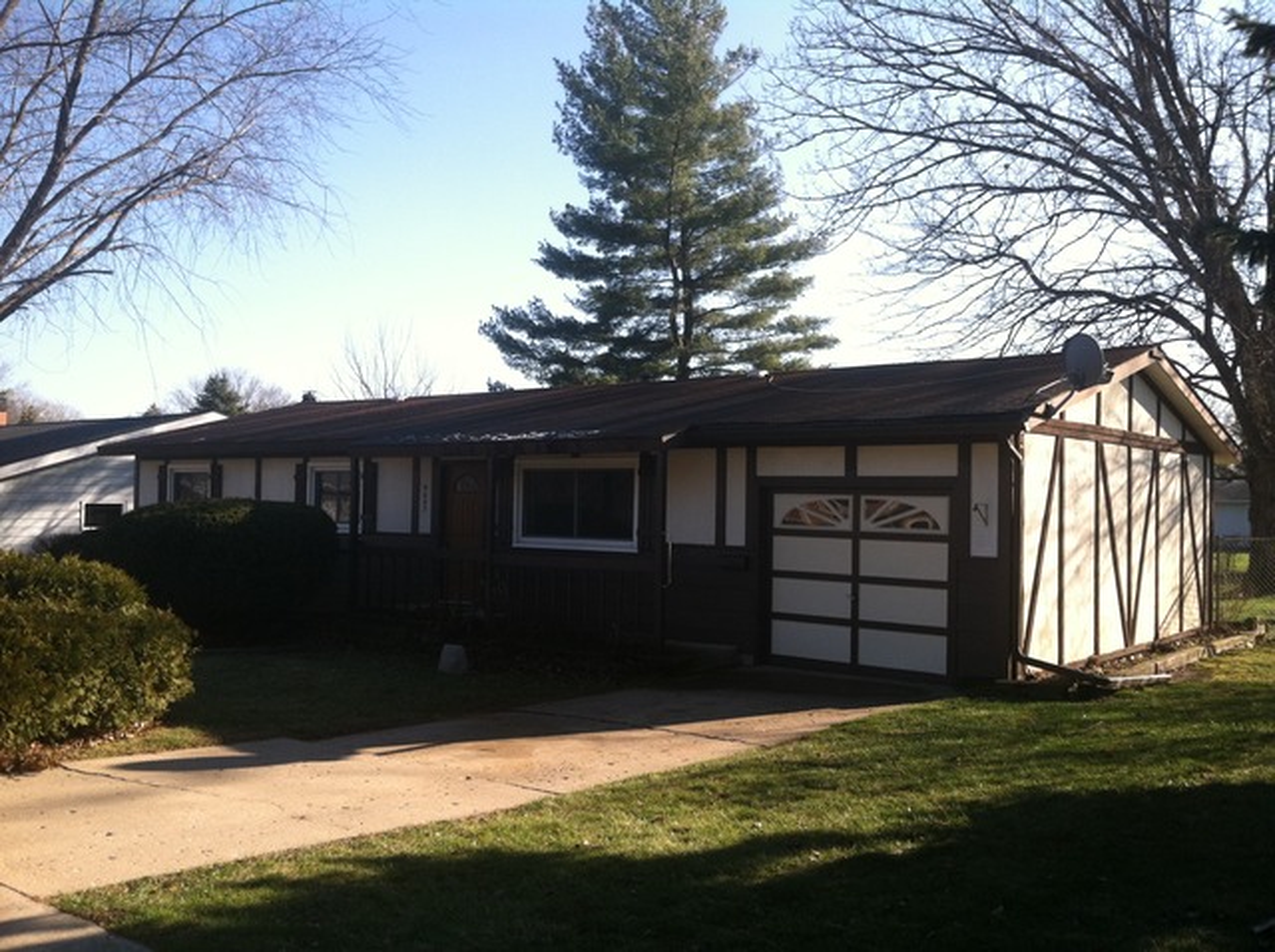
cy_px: 476
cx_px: 638
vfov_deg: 40.6
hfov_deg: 52.7
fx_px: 1287
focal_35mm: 35
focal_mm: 3.85
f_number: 2.8
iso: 80
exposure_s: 1/469
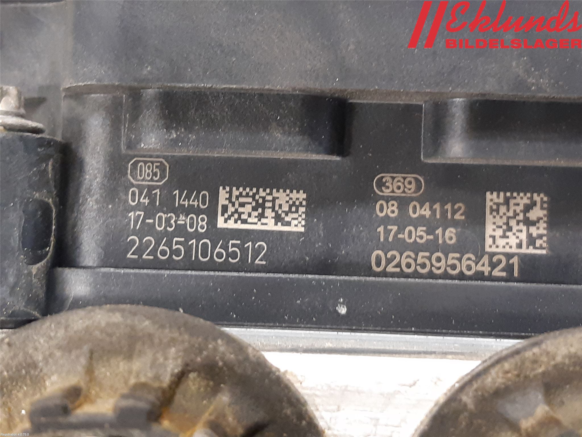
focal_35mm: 26
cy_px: 218
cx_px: 291
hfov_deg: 67.3
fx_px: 437
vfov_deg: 53.1
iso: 250
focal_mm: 3.93
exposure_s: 1/33
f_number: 1.7
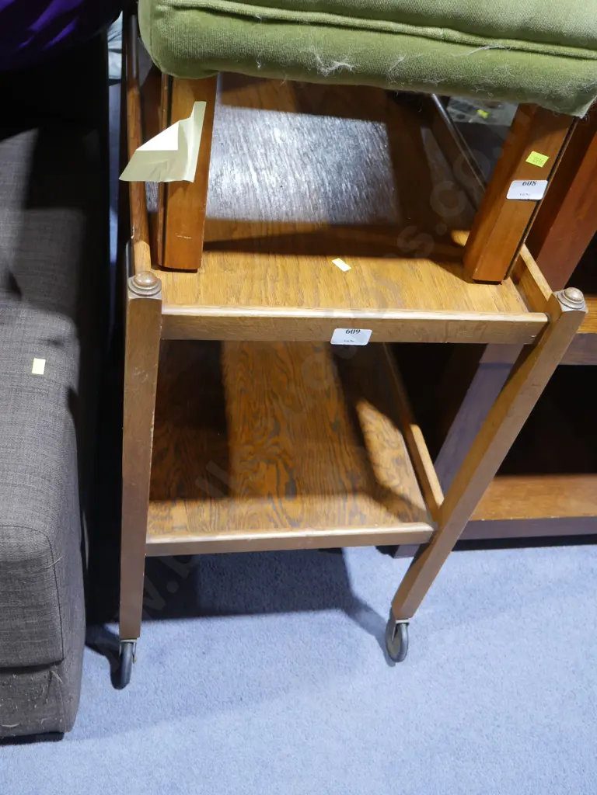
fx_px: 828
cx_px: 298
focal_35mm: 36
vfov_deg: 51.4
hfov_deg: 39.7
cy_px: 398
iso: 1000
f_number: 4
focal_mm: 18
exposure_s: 1/60
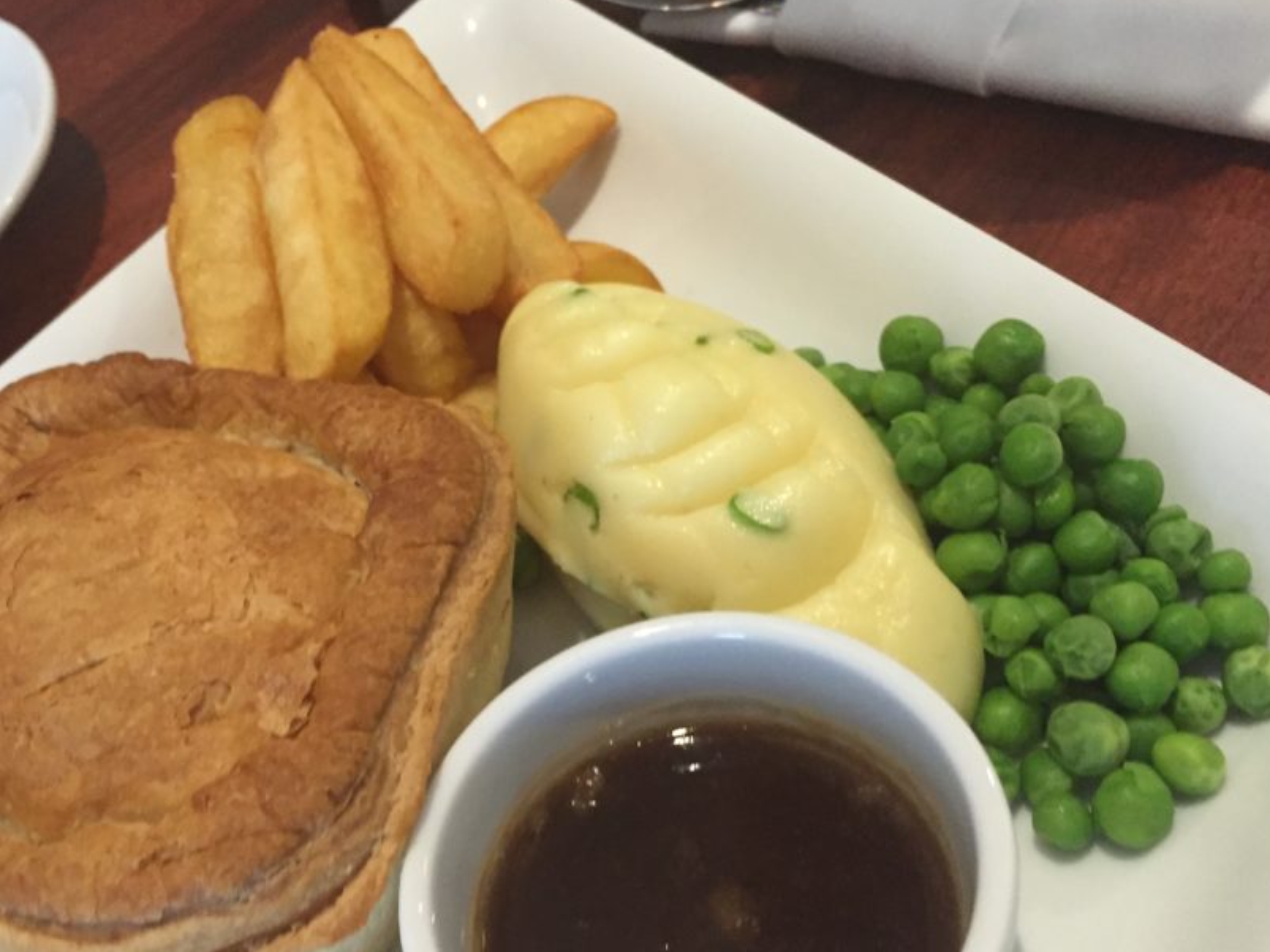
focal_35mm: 37
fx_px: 1357
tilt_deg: -48.3
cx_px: 531
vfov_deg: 38.5
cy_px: 572
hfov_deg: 49.9
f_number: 2.2
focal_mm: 4.15
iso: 250
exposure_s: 1/17
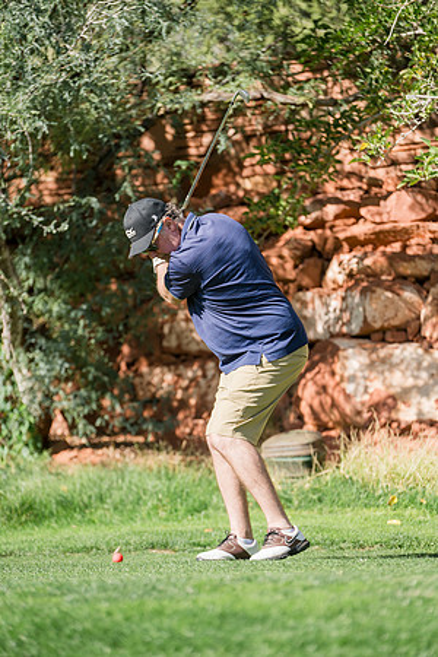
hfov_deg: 10.9
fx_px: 2299
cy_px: 328
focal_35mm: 126
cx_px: 219
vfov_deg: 16.3
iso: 250
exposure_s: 1/2000
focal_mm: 126
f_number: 2.8
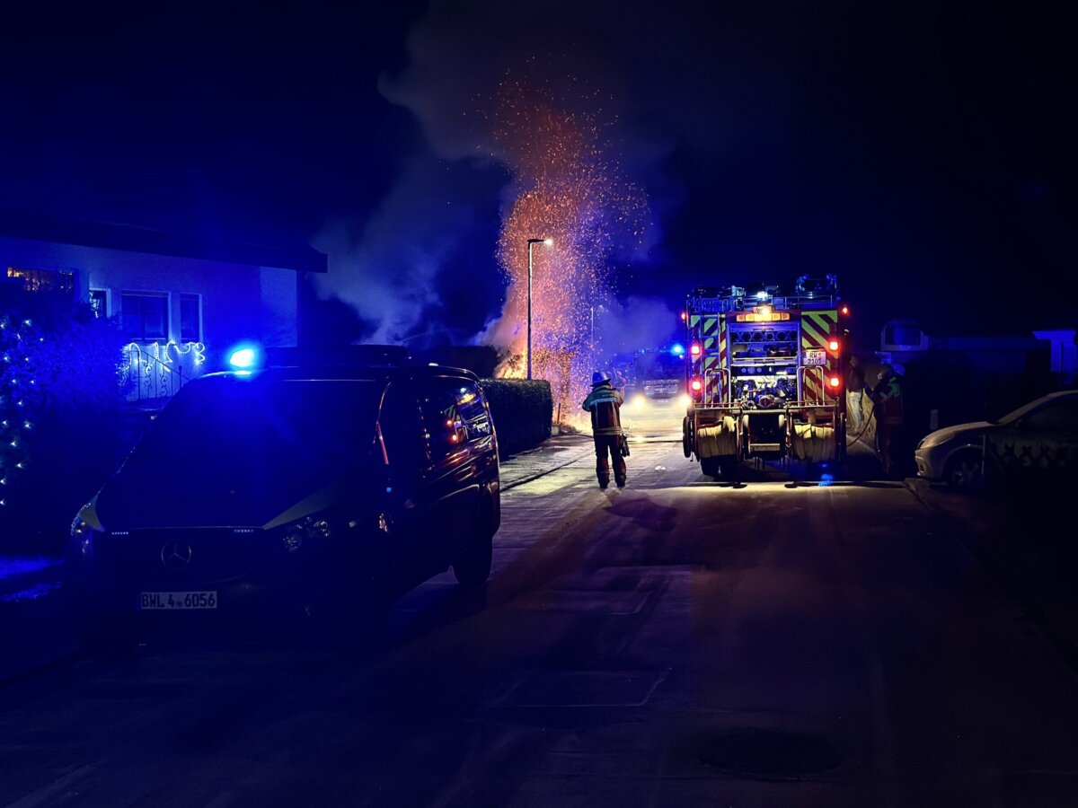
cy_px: 404
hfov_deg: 39.7
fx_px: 1495
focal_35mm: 48
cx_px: 539
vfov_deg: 30.3
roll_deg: +1.1
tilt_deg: -1.9
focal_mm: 6.86
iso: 640
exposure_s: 1/39
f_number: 1.78
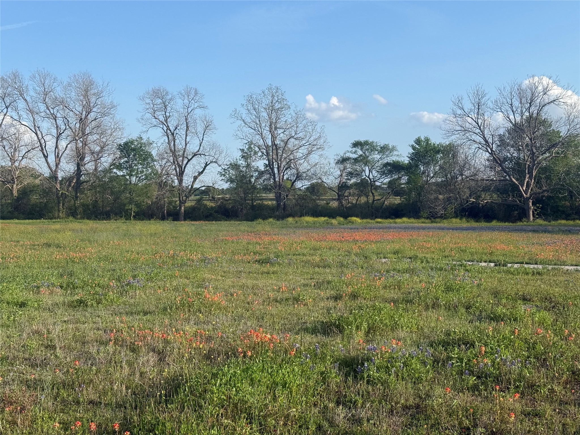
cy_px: 218
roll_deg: +0.2
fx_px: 804
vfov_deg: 30.3
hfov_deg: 39.7
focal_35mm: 48
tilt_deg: -1.7
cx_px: 290
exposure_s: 1/3096
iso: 64
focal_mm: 6.76
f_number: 1.78
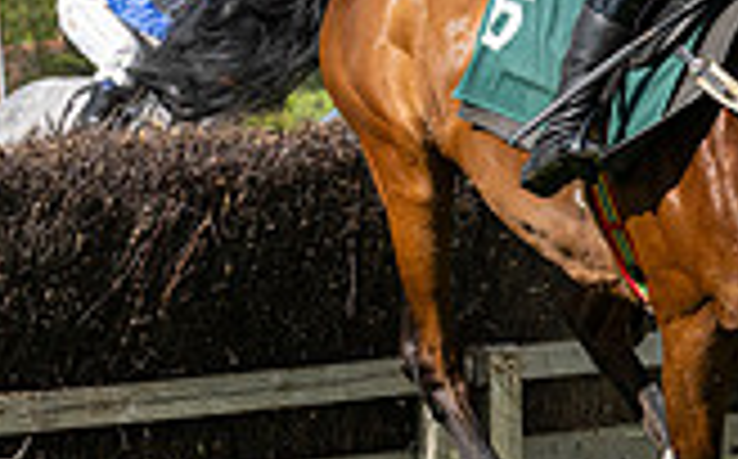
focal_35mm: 320
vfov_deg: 4.1
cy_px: 152
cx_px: 647
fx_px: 6427
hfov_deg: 6.6
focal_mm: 70
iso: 400
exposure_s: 1/2500
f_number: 5
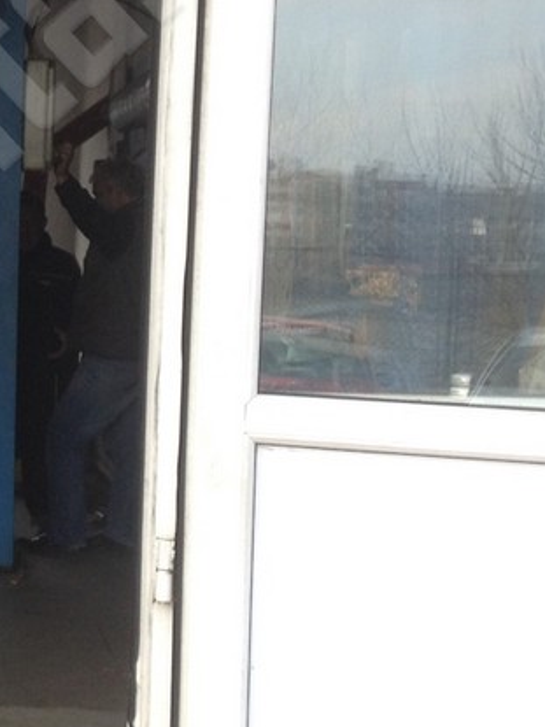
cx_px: -322
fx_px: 2268
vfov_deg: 18.2
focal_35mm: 108
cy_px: 378
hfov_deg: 12.8
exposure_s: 1/168
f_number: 2.4
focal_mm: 4.28
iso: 50
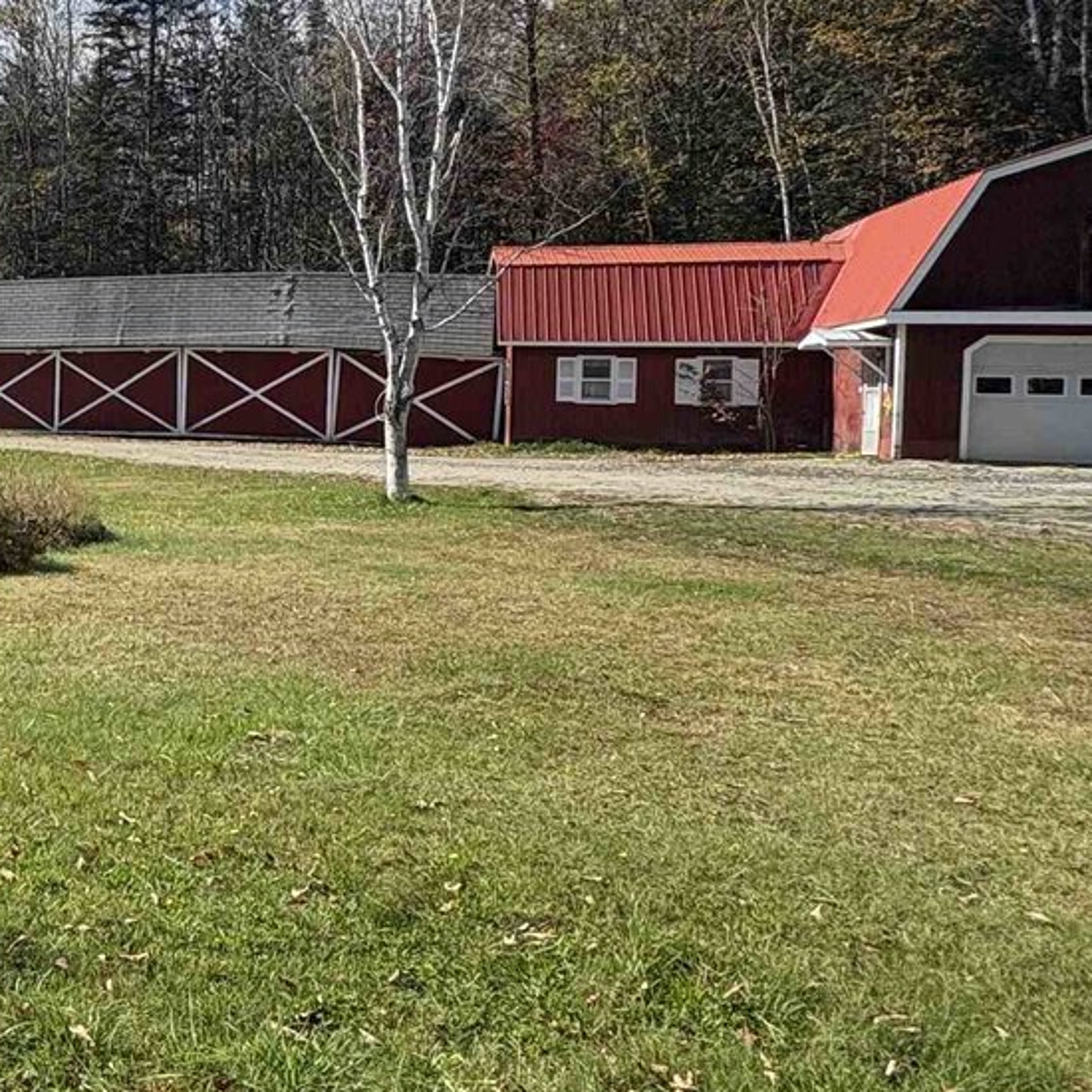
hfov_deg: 34.5
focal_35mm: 36
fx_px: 1285
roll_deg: -1.1
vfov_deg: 45.6
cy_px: 395
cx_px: -282
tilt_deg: +0.6
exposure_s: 1/1672
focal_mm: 2.22
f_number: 2.2
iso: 50
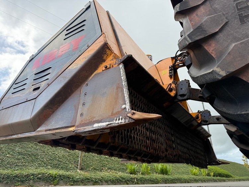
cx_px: 124
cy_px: 94
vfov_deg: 56.8
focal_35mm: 24
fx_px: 173
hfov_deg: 71.6
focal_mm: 6.76
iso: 80
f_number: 1.78
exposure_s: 1/1727
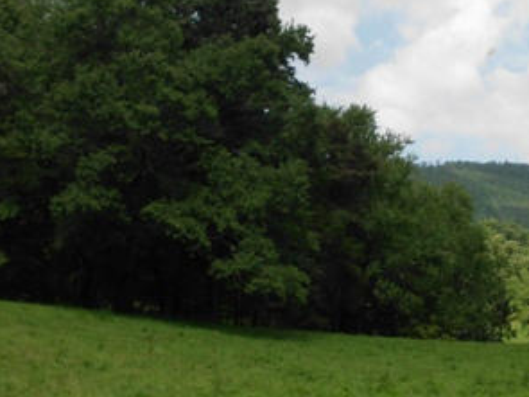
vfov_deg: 19.4
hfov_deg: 25.2
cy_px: 160
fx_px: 1161
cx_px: 427
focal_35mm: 76
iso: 100
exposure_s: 1/317
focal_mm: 5.05
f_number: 7.2
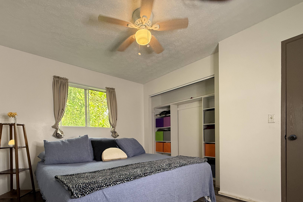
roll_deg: +1.4
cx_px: 143
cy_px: 138
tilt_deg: -0.8
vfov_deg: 65.2
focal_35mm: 18
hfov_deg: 89.9
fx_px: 151
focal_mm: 2.22
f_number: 2.2
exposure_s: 1/120
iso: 200
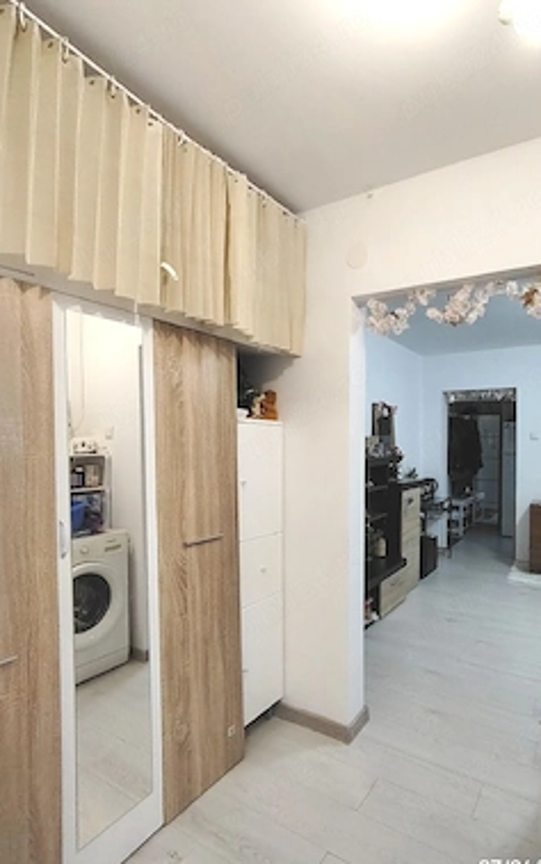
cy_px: 447
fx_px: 448
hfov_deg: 61.4
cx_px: 340
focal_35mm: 19
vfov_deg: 88.0
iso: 132
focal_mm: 1.42
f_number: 2.2
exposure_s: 1/50
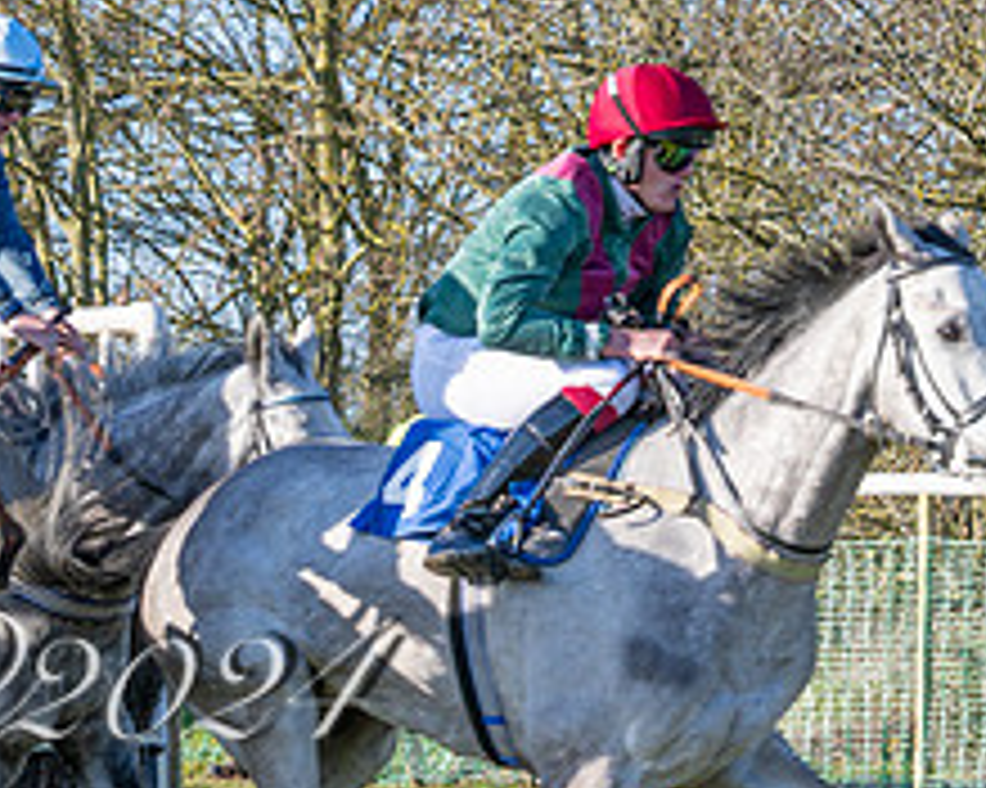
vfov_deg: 7.9
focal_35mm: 195
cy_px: 527
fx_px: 5688
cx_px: -95
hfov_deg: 9.8
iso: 400
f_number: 5
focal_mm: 45
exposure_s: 1/1600
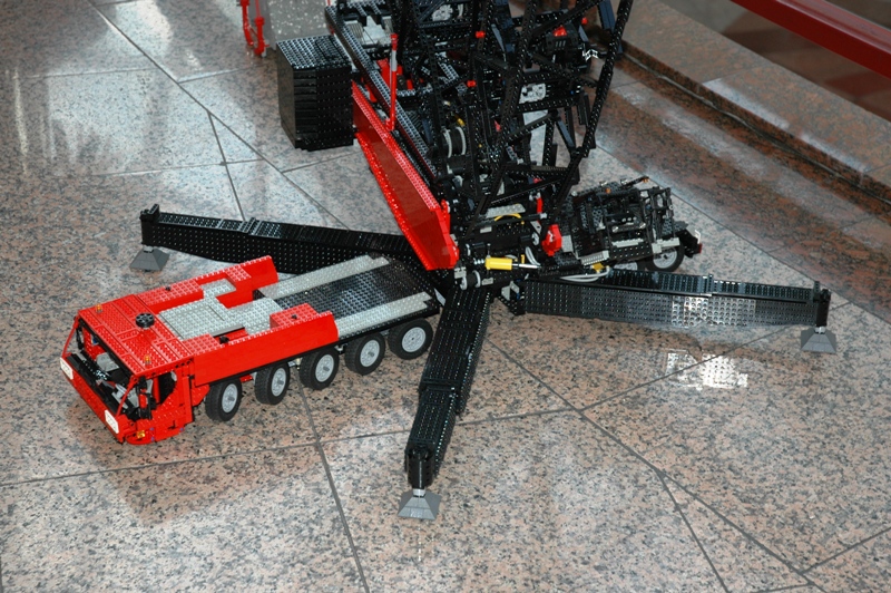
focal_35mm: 75
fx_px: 1855
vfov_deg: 18.2
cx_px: 446
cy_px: 296
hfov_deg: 27.0
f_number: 4.5
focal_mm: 50
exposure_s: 1/60
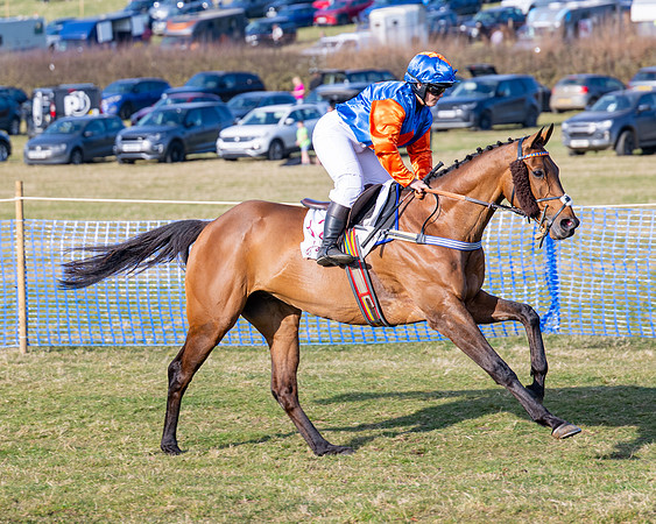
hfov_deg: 10.0
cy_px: 223
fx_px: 3738
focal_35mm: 193
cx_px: 297
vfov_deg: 8.0
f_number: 2.8
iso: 100
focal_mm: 95
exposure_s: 1/1250
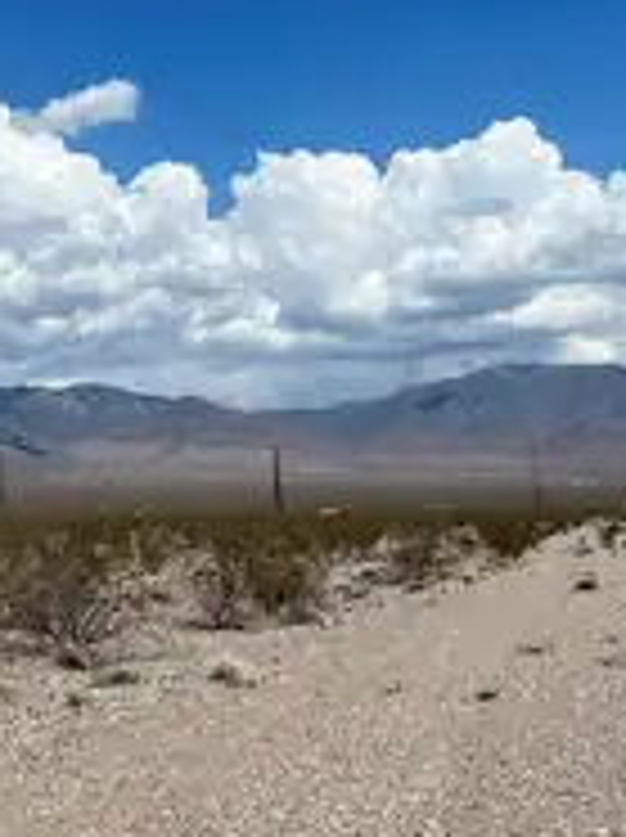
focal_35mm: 56
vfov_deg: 33.8
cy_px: 234
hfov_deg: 25.8
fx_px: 1353
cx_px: 162
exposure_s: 1/8403
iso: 50
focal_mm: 5.1
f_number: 1.6
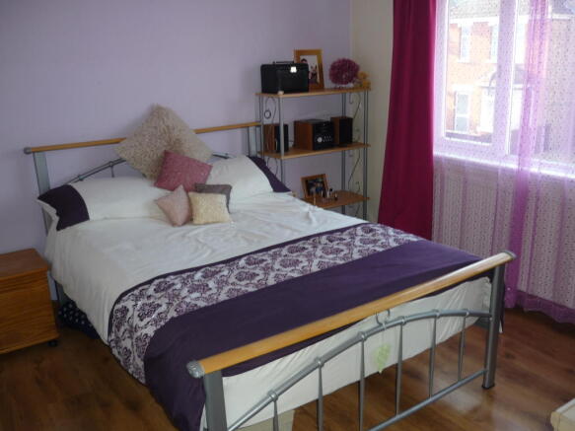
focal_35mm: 33
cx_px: 288
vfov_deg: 42.9
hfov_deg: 55.4
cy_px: 216
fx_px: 548
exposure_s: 1/30
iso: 100
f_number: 2.8
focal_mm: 5.5
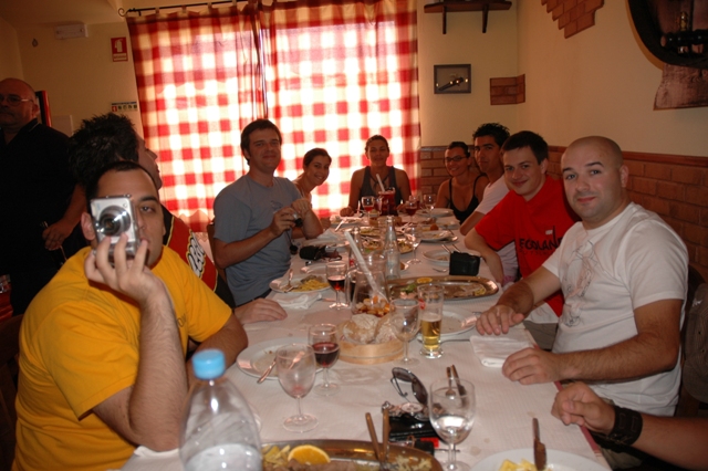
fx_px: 531
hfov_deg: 67.4
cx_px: 354
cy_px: 236
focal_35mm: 27
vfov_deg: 47.9
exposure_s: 1/200
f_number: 3.5
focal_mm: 18
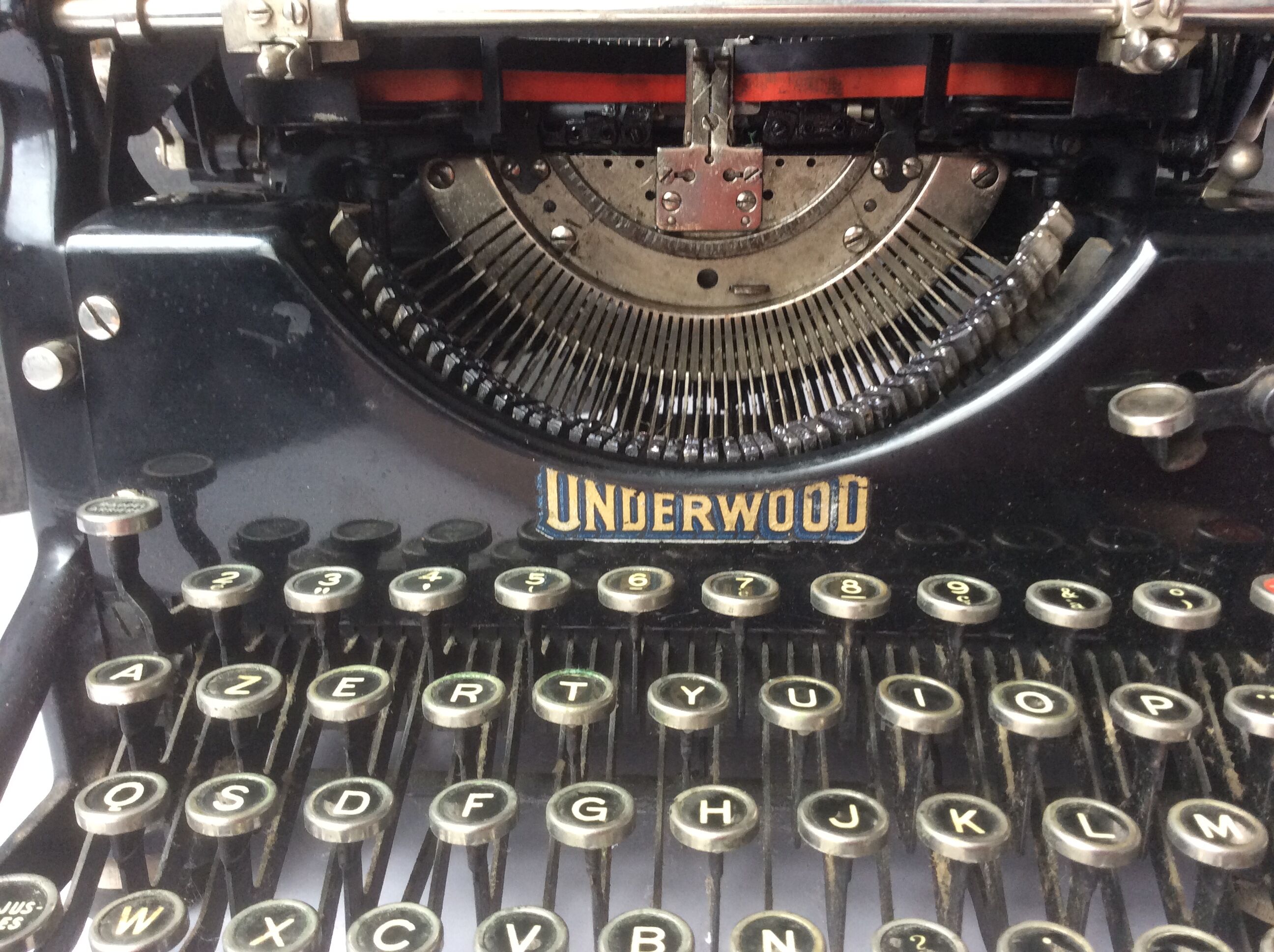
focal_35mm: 32
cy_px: 476
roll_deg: +0.6
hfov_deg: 56.9
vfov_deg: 44.1
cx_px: 637
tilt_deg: -19.5
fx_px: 1176
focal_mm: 3.3
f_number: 2.4
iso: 80
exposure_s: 1/25
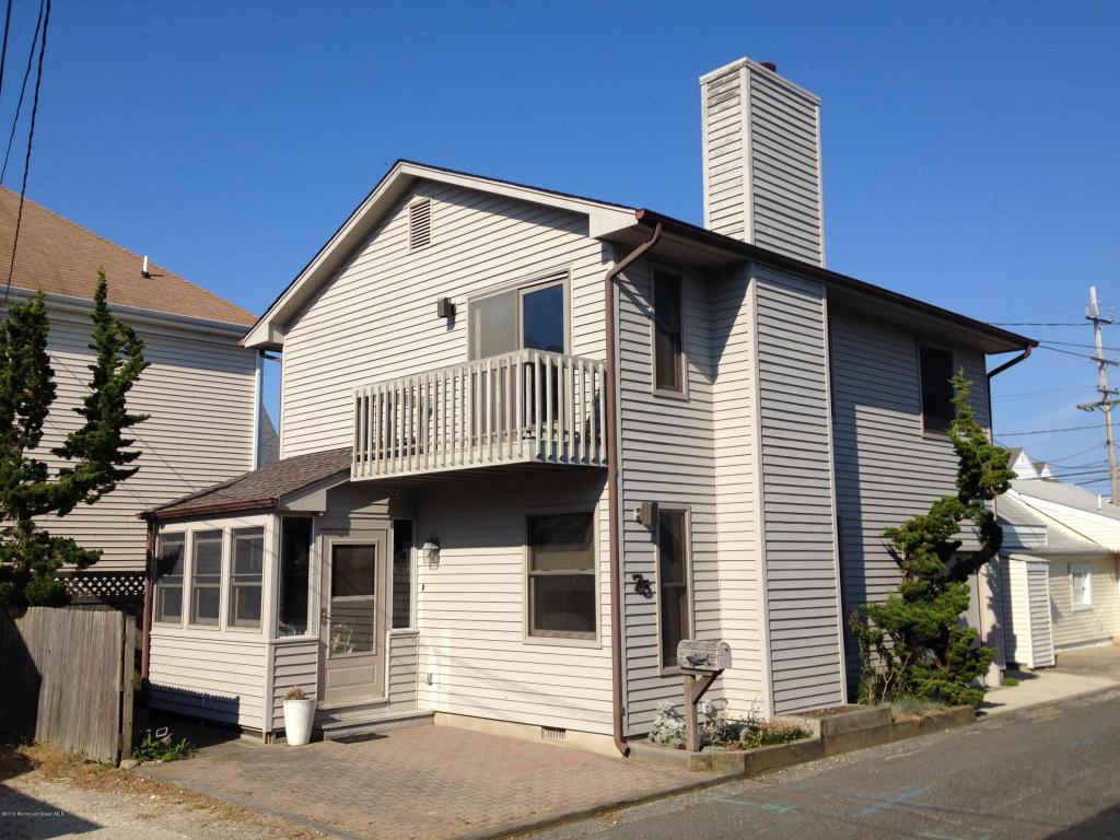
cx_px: 560
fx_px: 1132
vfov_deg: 40.7
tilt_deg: +6.6
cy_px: 420
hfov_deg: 52.6
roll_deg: -0.7
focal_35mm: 35
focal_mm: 4.28
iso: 50
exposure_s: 1/2304
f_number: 2.4
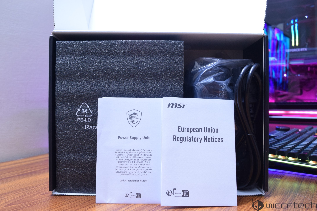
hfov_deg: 51.3
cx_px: 158
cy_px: 106
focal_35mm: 38
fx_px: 330
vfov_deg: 35.5
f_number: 7.1
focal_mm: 25
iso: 1600
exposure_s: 1/8
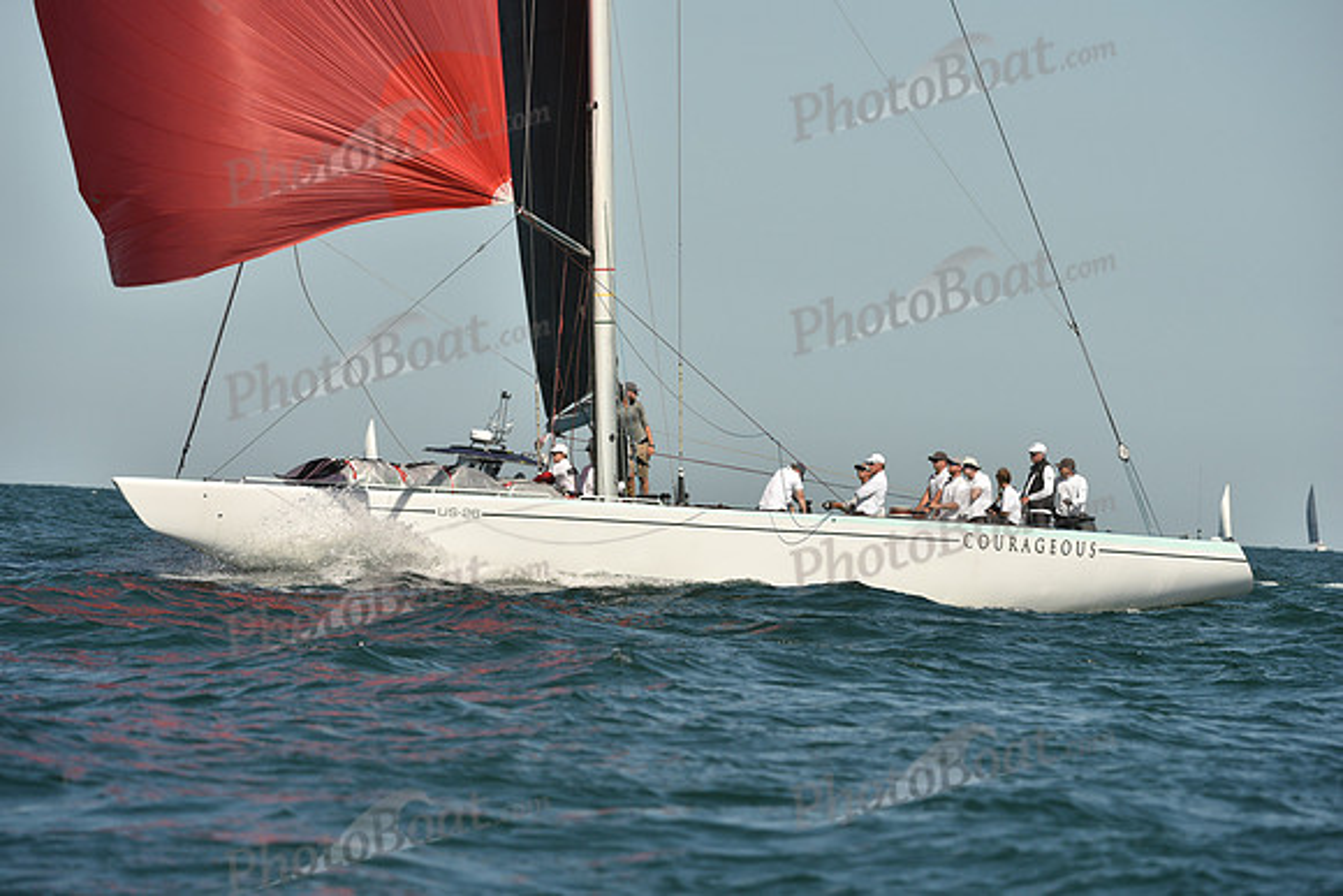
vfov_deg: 4.2
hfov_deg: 6.2
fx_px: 12313
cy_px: 448
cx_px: 672
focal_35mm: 330
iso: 250
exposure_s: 1/1000
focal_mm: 330
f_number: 9
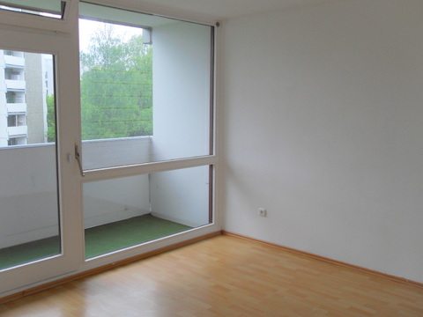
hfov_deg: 52.6
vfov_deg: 40.7
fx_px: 428
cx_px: 212
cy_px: 158
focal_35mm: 35
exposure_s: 1/250
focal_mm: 6.3
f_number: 3.5
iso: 80
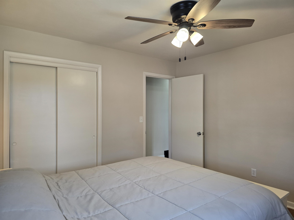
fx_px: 195
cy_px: 110
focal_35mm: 23
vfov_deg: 58.9
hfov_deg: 73.9
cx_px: 147
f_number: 1.7
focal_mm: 6.3
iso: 160
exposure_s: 1/120
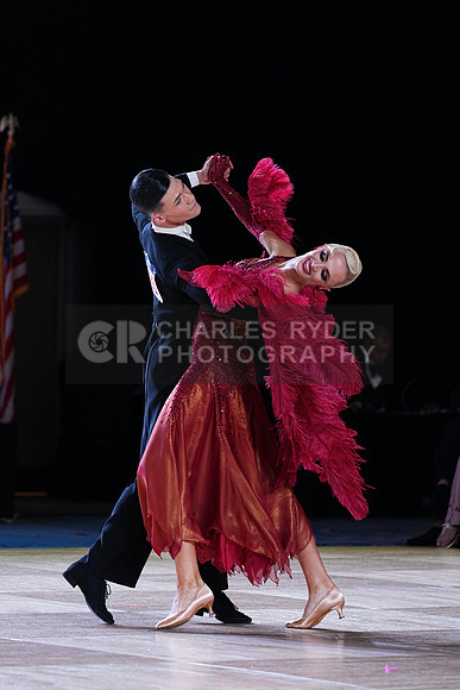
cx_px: 230
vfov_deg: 10.3
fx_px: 3831
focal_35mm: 200
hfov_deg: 6.9
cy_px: 345
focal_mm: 200
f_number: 4
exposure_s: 1/500
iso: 2000
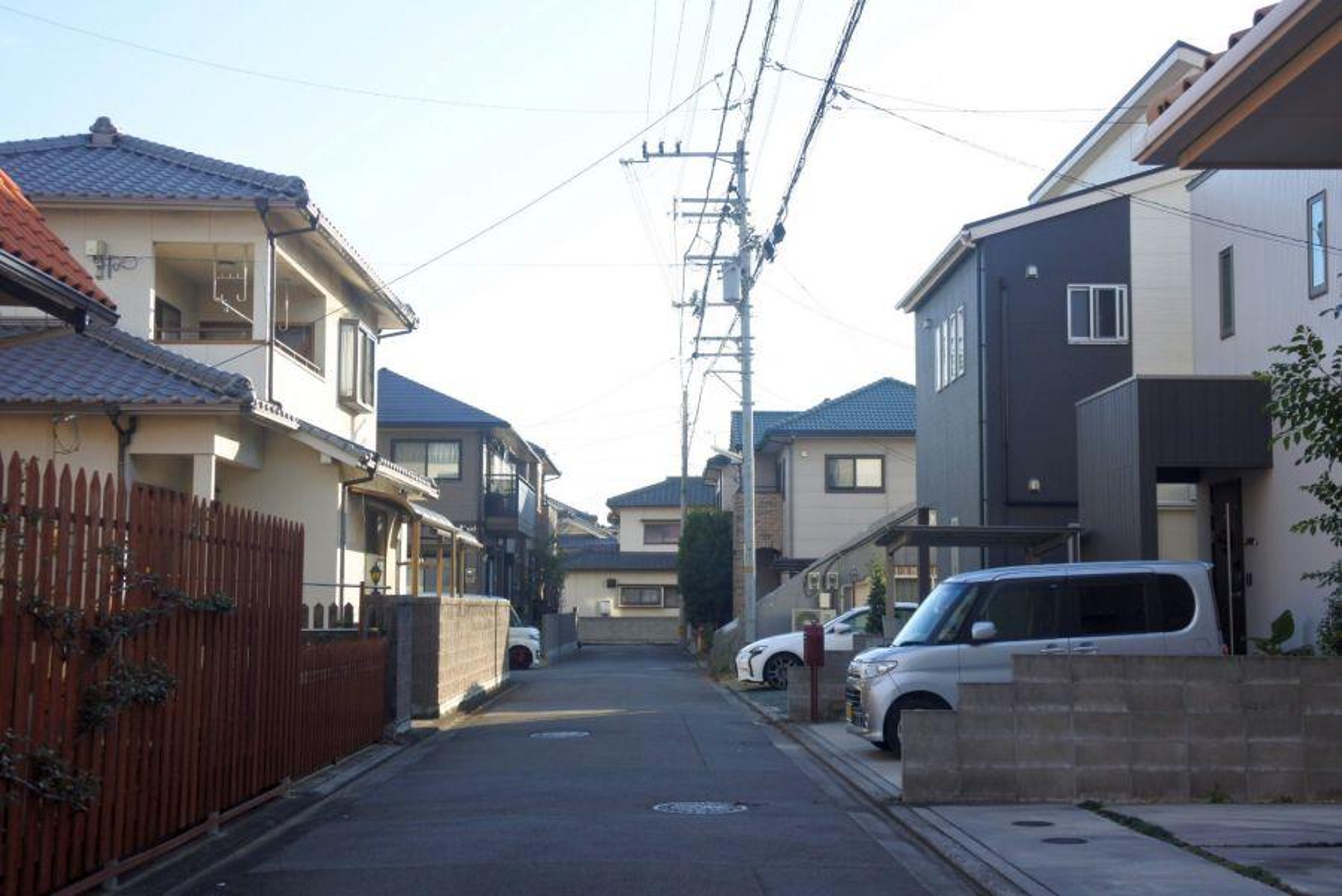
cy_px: 448
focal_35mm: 46
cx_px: 671
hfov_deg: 42.7
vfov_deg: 29.3
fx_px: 1716
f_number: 4.5
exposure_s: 1/320
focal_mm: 17.2
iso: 160
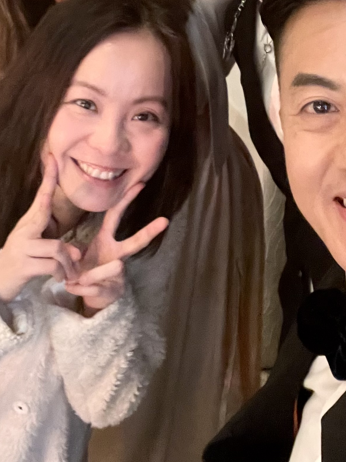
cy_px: 54
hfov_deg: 24.8
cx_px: 216
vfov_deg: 31.3
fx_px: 786
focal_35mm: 59
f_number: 2.2
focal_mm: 2.71
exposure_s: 1/15
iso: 800
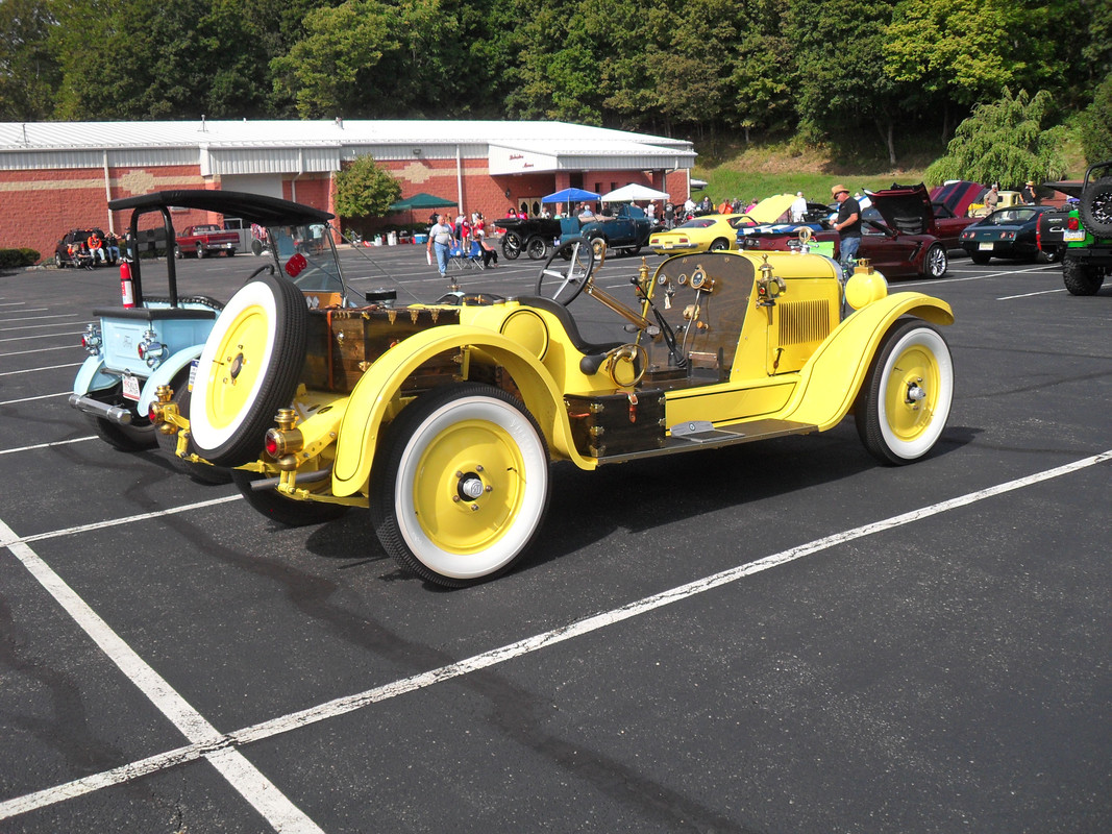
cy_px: 417
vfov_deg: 40.7
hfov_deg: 52.6
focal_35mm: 35
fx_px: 1124
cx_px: 556
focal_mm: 6.2
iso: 100
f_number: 8.9
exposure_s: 1/180
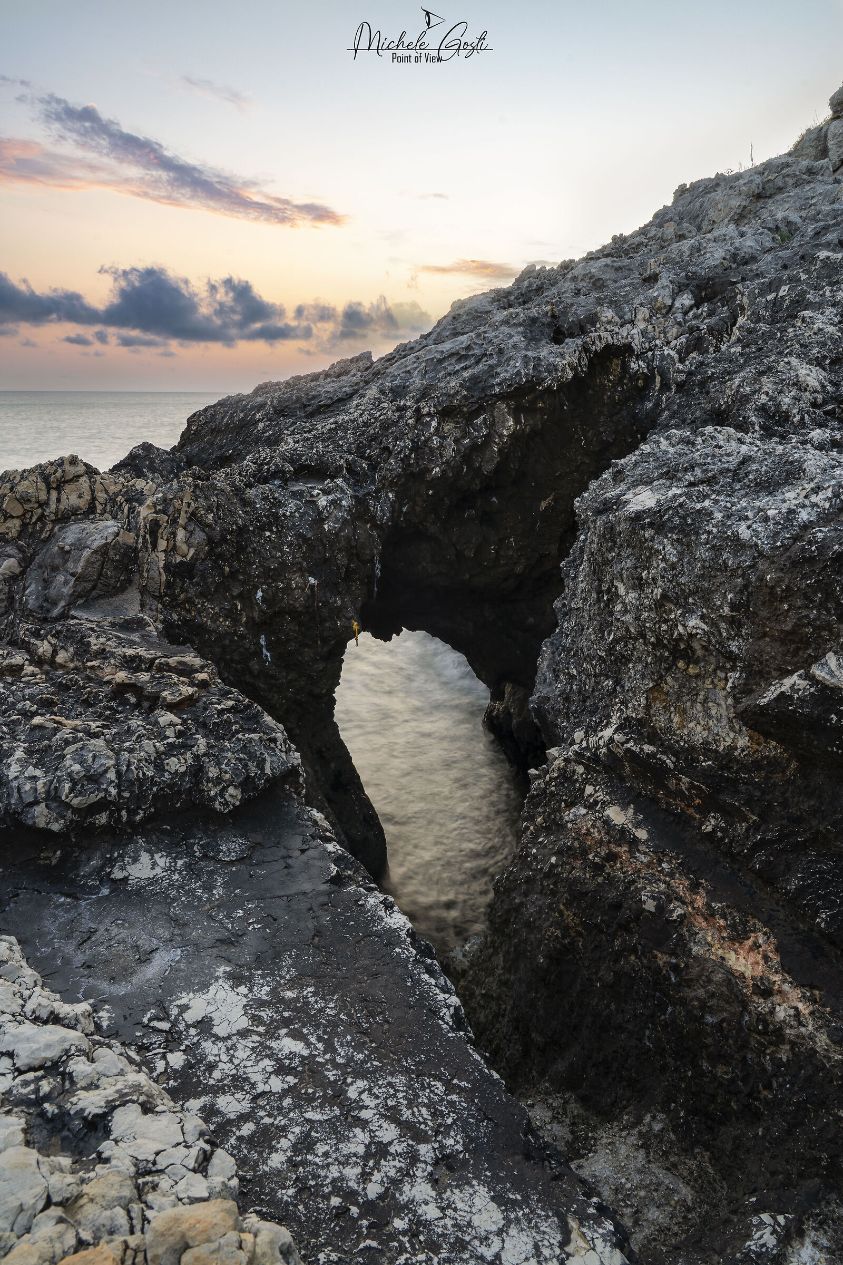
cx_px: 422
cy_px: 632
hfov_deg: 53.1
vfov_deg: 73.7
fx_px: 843
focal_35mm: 24
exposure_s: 1.6
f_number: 14
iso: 100
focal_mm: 24
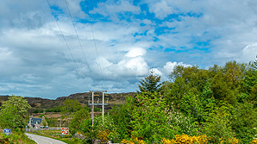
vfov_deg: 23.8
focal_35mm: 49
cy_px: 127
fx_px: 334
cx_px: 56
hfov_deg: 40.6
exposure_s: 1/400
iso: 125
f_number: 7.1
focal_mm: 8.8
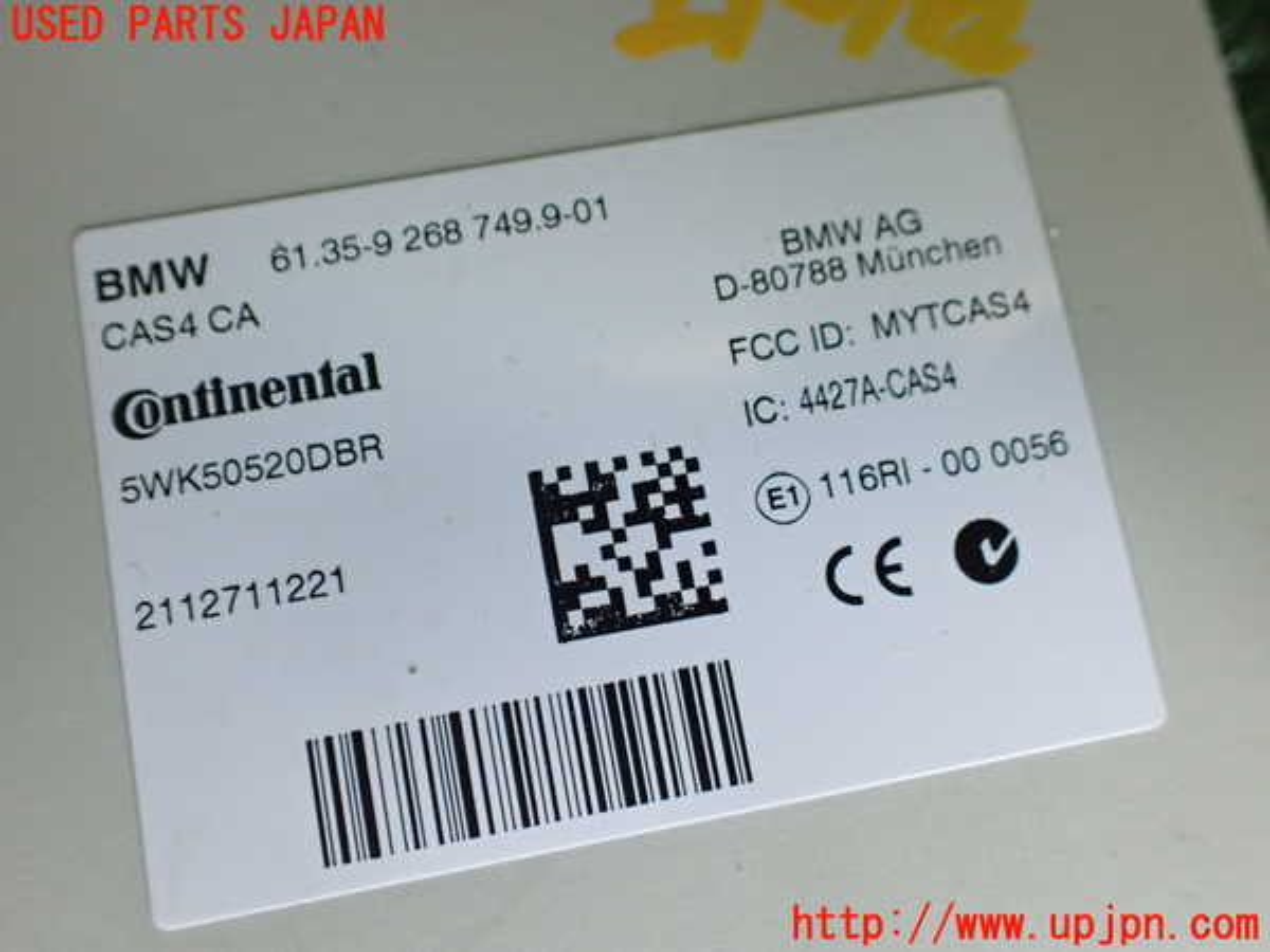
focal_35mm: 30
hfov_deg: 60.0
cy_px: 476
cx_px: 635
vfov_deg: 46.8
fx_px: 1101
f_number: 2.3
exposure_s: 1/125
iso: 800
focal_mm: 5.4
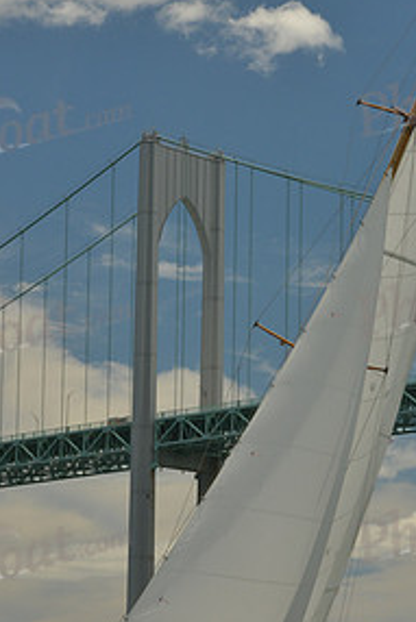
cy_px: 426
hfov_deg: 9.7
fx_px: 2458
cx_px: 245
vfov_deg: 14.4
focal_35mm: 142
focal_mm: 70
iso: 400
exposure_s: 1/800
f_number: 9
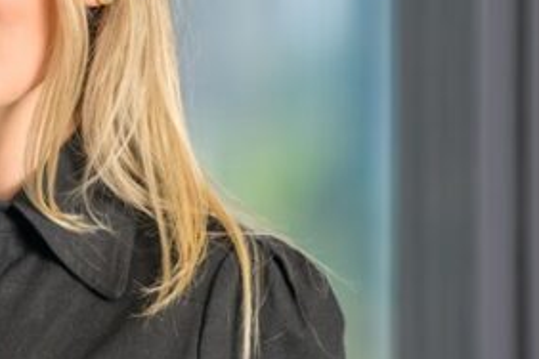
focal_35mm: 409
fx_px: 6123
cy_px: 31
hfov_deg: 5.0
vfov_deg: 3.4
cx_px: -172
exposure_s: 1/200
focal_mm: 150
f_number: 2.8
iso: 64
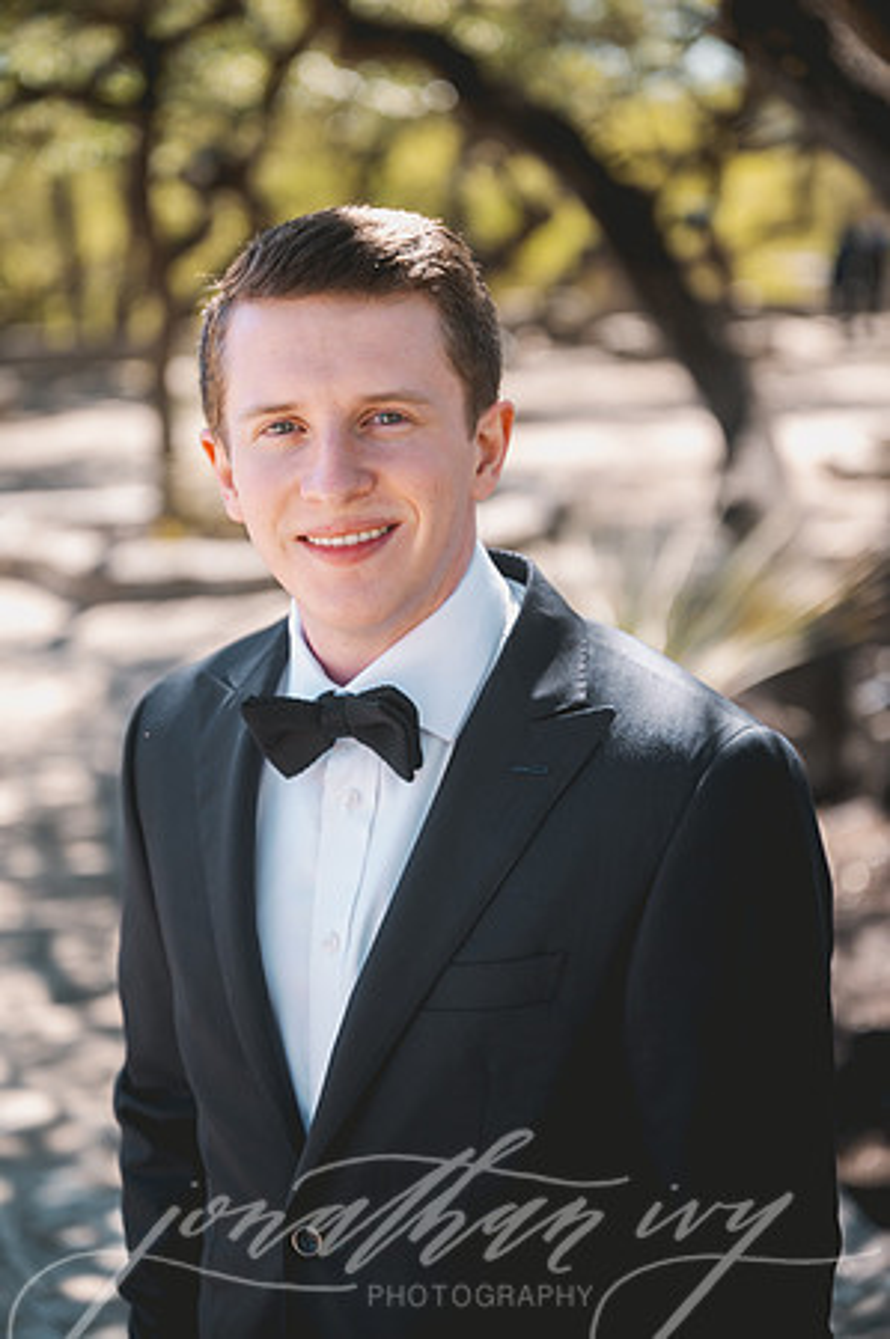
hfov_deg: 19.4
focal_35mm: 70
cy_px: 670
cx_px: 445
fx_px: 2602
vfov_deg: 28.9
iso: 160
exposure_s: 1/640
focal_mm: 70
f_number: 2.8
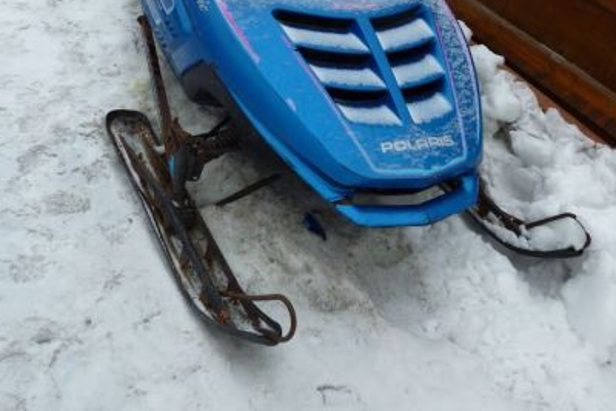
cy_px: 48
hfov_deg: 49.5
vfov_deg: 32.7
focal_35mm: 39
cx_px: 299
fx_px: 668
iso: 80
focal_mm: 4.1
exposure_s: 1/250
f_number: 4
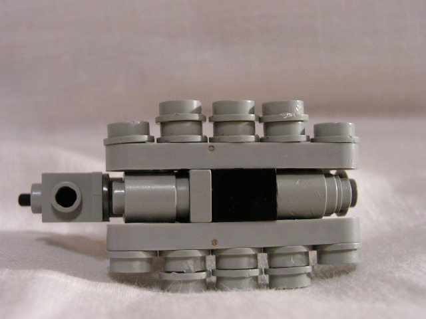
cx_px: 213
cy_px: 160
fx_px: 751
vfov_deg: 24.0
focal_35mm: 61
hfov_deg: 31.7
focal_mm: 10.2
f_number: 3.3
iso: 200
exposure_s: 1/6
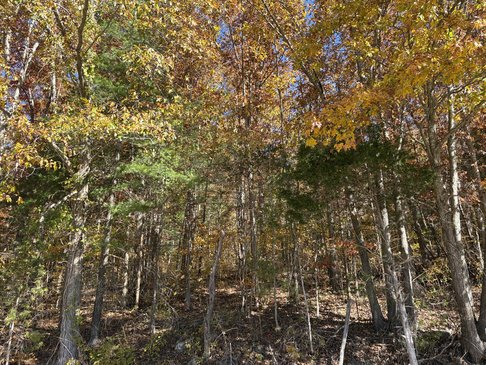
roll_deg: +0.6
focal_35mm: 26
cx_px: 243
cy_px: 182
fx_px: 365
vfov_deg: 53.1
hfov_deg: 67.3
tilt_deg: +23.4
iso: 50
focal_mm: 5.96
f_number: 1.6
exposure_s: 1/539
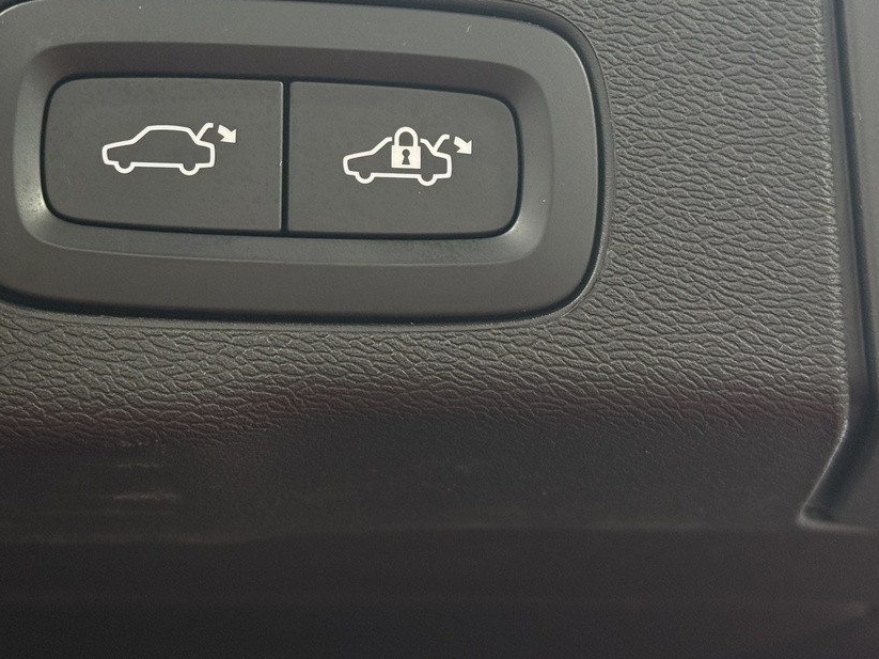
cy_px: 94
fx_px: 2133
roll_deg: +4.2
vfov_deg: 17.4
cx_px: 334
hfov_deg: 23.2
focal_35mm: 84
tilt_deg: +32.8
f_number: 1.78
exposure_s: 1/60
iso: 160
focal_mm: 6.76
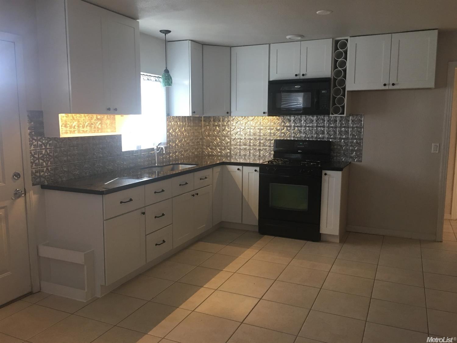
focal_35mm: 29
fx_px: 383
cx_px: 228
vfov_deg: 48.2
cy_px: 172
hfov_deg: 61.7
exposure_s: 1/15
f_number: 2.2
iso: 64
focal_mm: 4.15
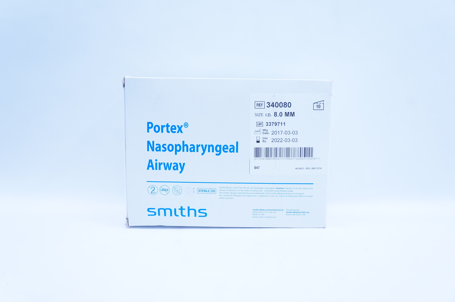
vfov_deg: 41.6
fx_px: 398
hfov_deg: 59.5
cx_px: 228
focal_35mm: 32
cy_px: 151
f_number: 5.6
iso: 800
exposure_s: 1/125
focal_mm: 21
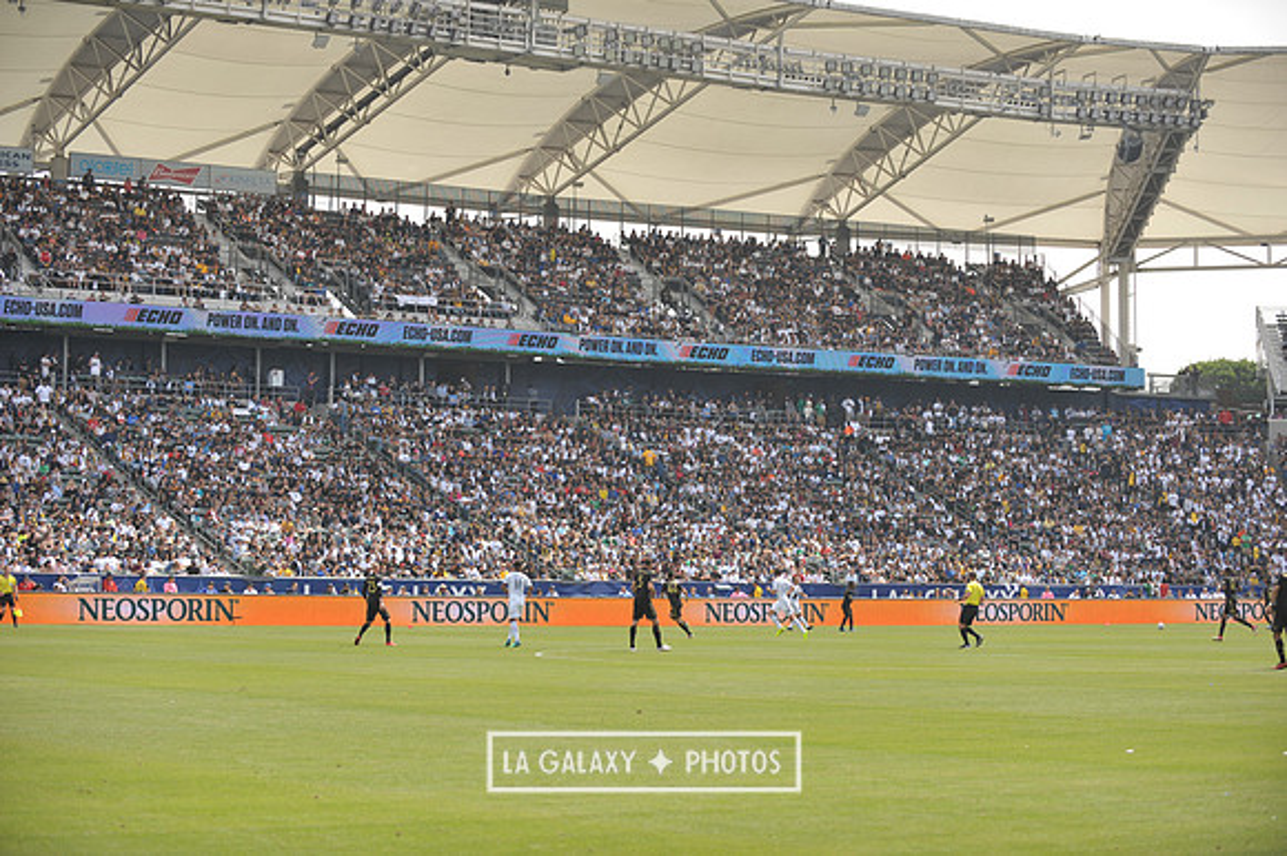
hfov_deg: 26.0
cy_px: 428
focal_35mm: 78
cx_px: 644
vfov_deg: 17.5
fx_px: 2787
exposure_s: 1/2500
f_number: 3.5
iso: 320
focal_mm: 78
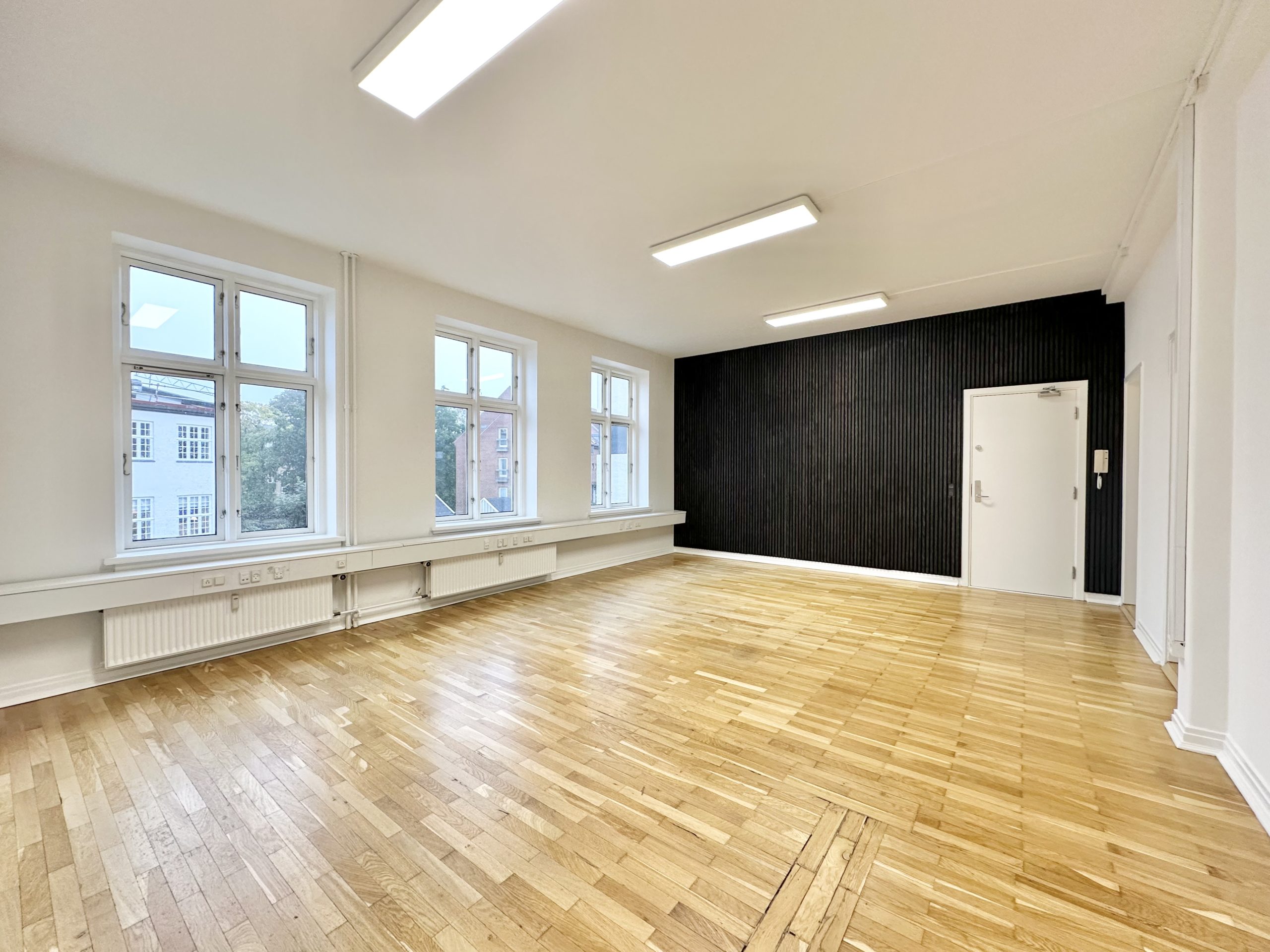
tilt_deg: -0.8
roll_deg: -0.4
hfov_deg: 102.1
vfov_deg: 85.7
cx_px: 635
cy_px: 476
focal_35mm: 14
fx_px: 514
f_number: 2.2
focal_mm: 2.22
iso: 160
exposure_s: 1/100
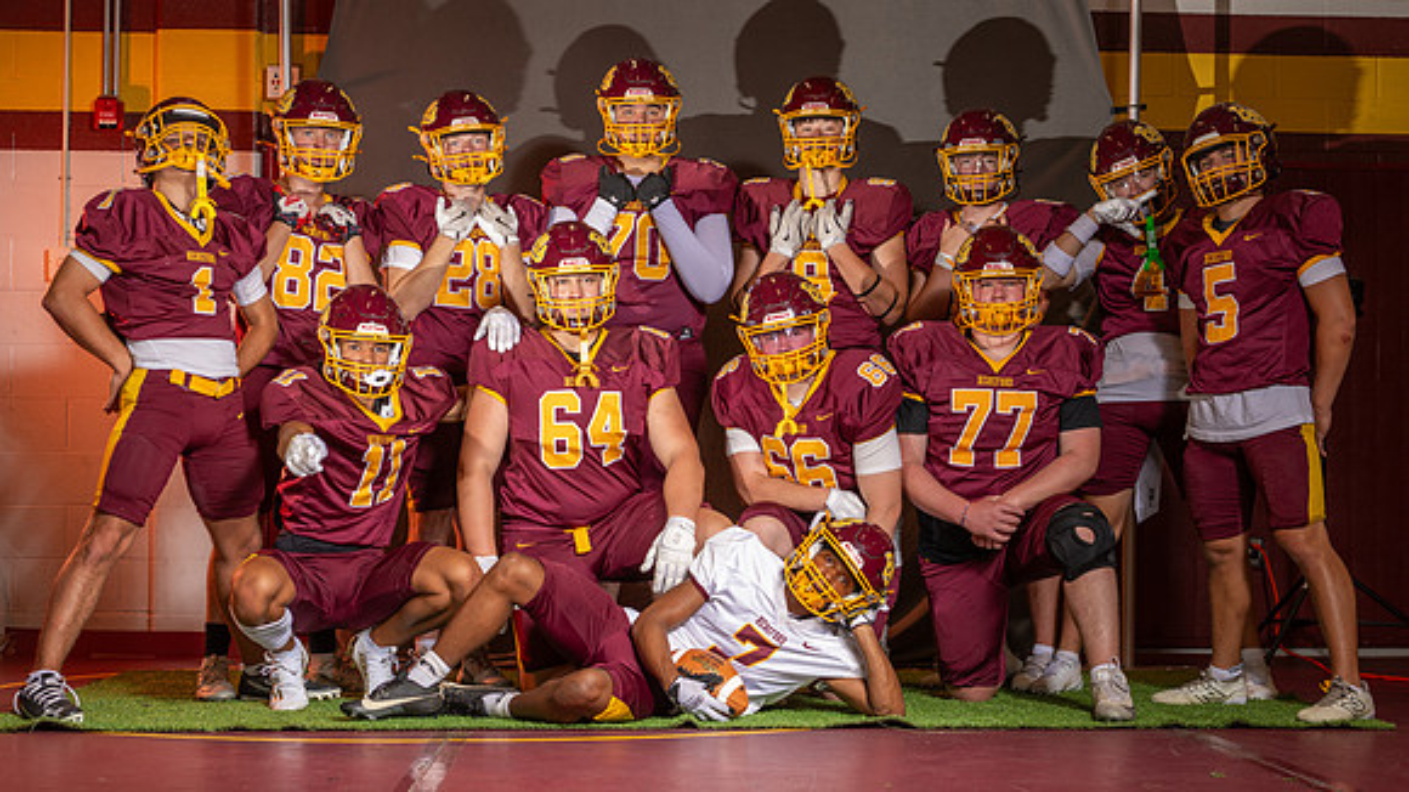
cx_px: 772
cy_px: 451
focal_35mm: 62
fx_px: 2320
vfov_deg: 19.4
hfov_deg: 33.8
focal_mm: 50
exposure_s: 1/160
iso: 80
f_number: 4.5
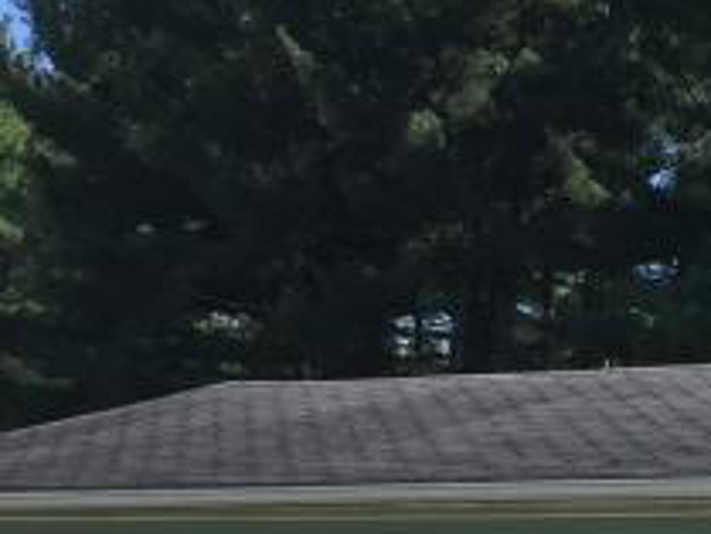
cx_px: 1170
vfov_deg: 10.1
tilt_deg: -0.6
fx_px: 2918
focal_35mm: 142
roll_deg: -4.5
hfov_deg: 12.9
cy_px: 810
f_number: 2.2
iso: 32
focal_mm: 4.15
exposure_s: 1/1276
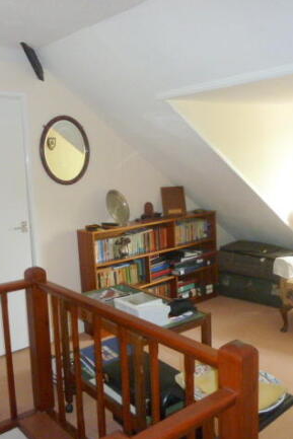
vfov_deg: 54.4
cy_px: 221
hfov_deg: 37.9
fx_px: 427
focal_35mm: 35
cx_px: 133
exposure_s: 1/30
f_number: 3.3
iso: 320
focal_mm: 4.1
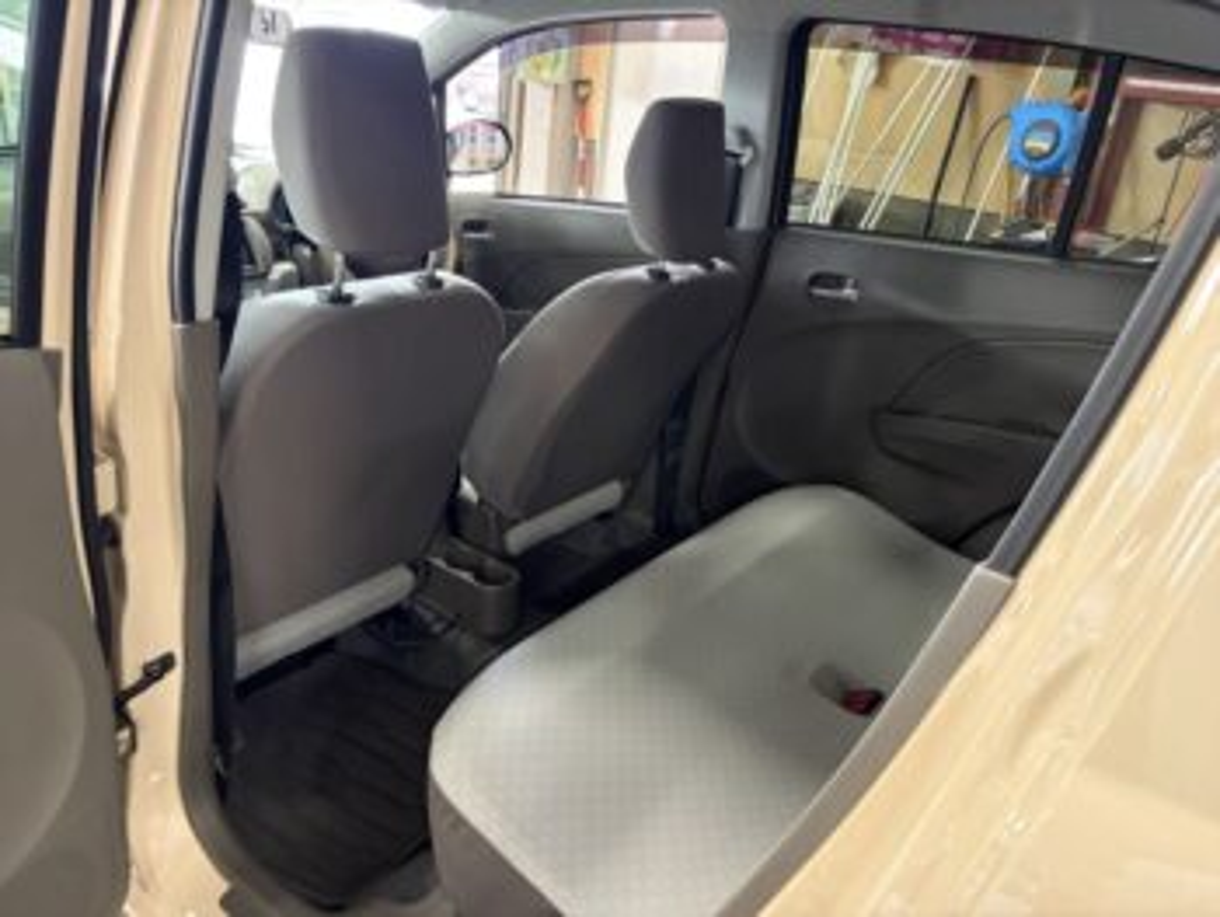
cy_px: 458
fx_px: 917
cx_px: 610
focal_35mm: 26
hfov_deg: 67.3
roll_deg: -7.1
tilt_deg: -23.8
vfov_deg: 53.1
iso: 500
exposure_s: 1/33
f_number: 1.6
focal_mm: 5.96
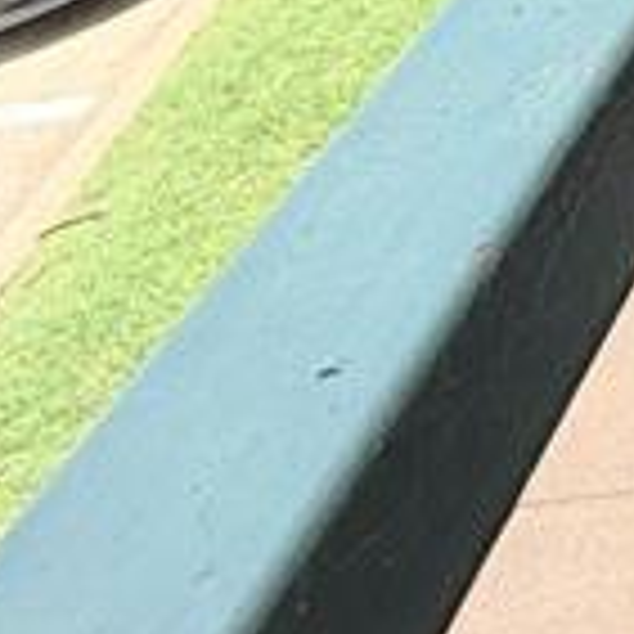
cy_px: -688
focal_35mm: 90
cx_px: 1551
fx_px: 1865
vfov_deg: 15.1
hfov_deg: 13.6
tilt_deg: -13.1
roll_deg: +0.9
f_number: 2.2
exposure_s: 1/540
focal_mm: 2.22
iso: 50
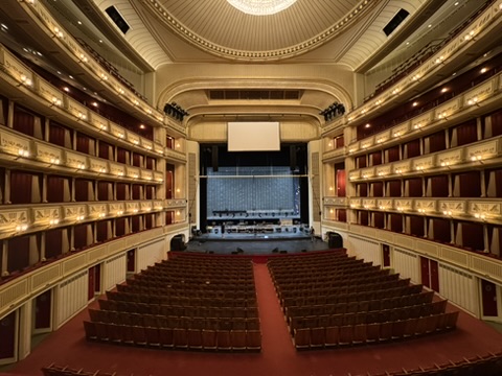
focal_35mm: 14
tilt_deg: +1.6
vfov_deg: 85.7
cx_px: 251
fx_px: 203
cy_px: 188
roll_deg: +0.3
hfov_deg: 102.1
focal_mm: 2.22
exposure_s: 1/58
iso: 1250
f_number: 2.2
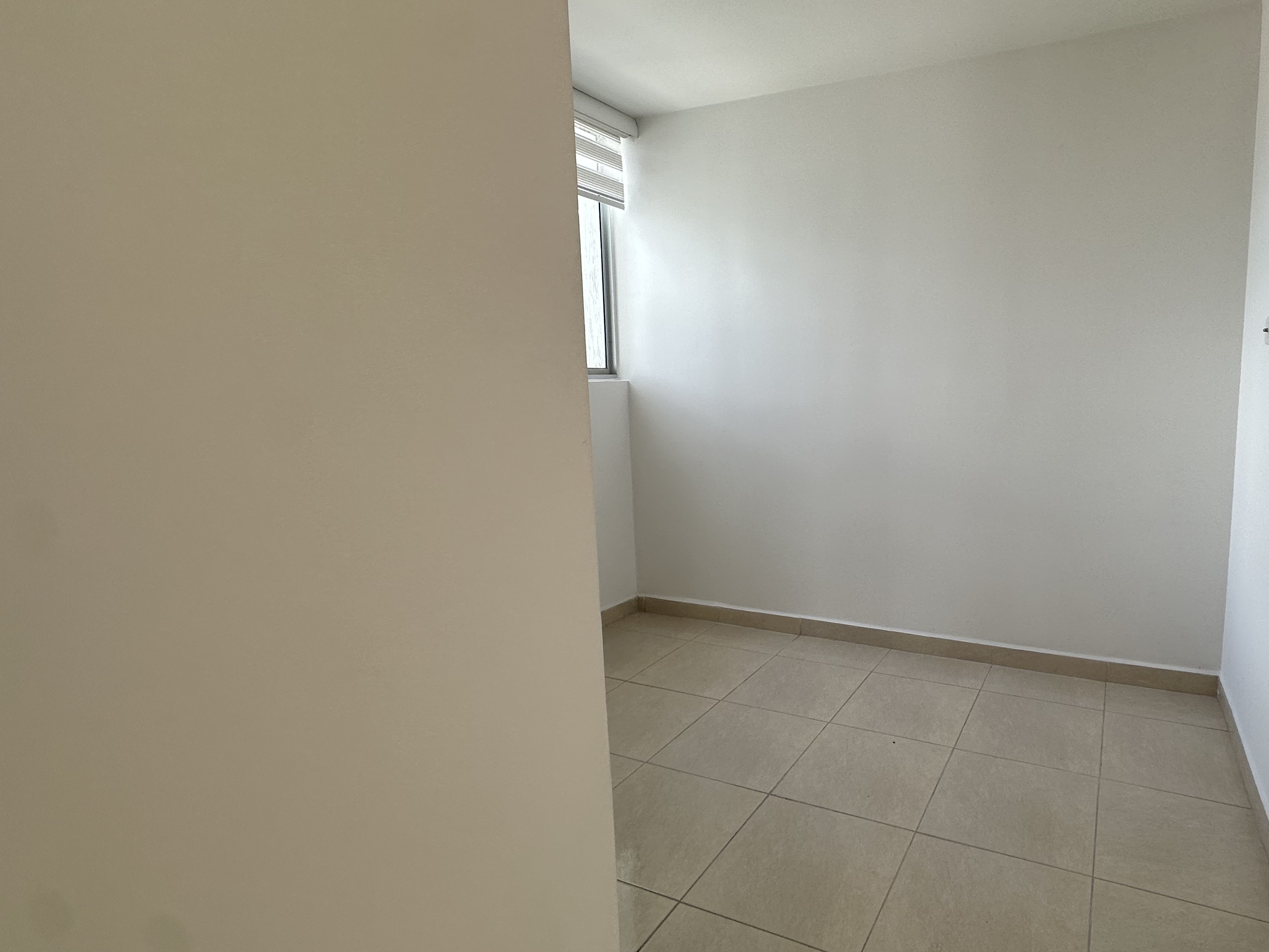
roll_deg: +1.6
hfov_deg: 82.3
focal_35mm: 19
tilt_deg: -5.4
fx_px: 696
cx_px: 829
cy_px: 460
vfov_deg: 68.7
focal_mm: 2.22
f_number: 2.2
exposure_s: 1/101
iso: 40
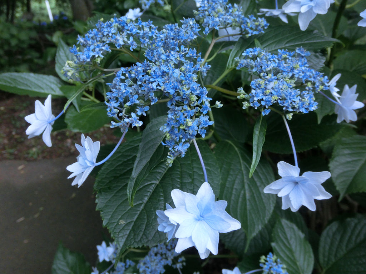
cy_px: 137
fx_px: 296
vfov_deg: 49.7
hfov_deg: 63.4
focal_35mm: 28
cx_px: 183
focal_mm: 5
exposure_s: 1/125
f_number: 3
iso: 250
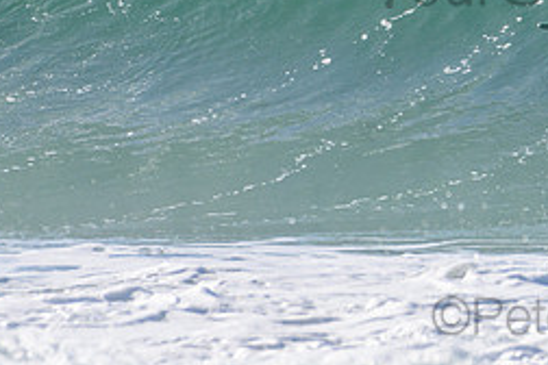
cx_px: 600
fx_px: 26272
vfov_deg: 0.8
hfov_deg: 1.2
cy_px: -45
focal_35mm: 1726
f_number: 5.6
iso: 280
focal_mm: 500
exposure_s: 1/2000
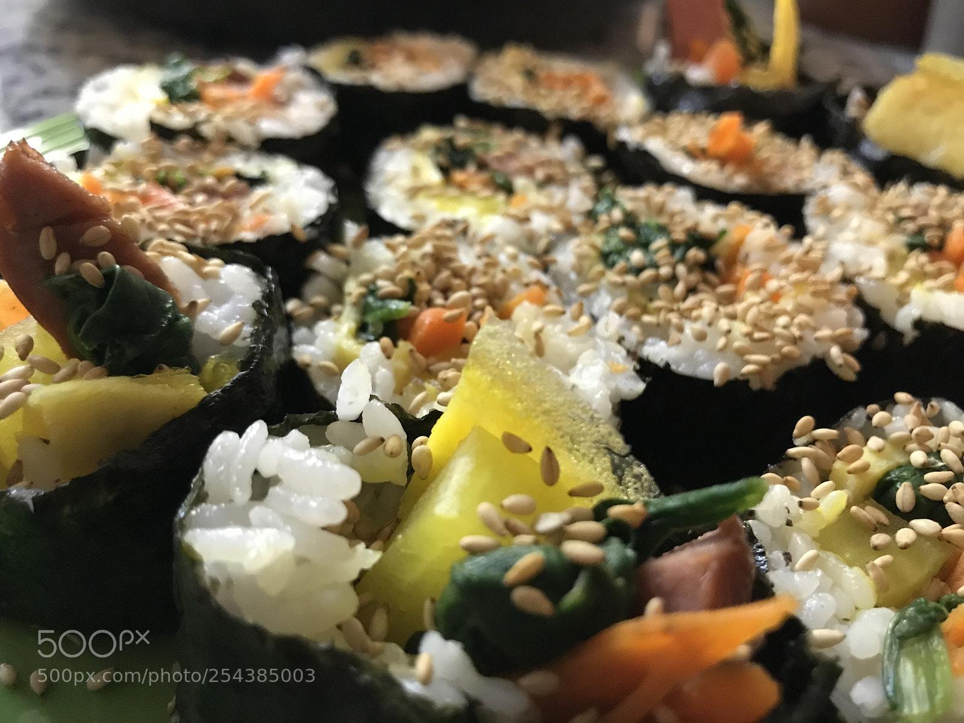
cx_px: 482
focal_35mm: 28
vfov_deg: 49.7
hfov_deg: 63.4
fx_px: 780
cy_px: 362
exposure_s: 1/11
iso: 100
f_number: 1.8
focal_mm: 3.99
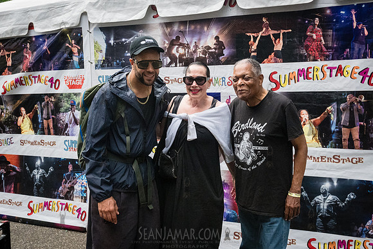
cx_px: 196
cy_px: 118
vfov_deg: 40.8
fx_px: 335
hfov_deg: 58.2
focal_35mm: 32
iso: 8000
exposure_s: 1/500
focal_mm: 24
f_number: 5
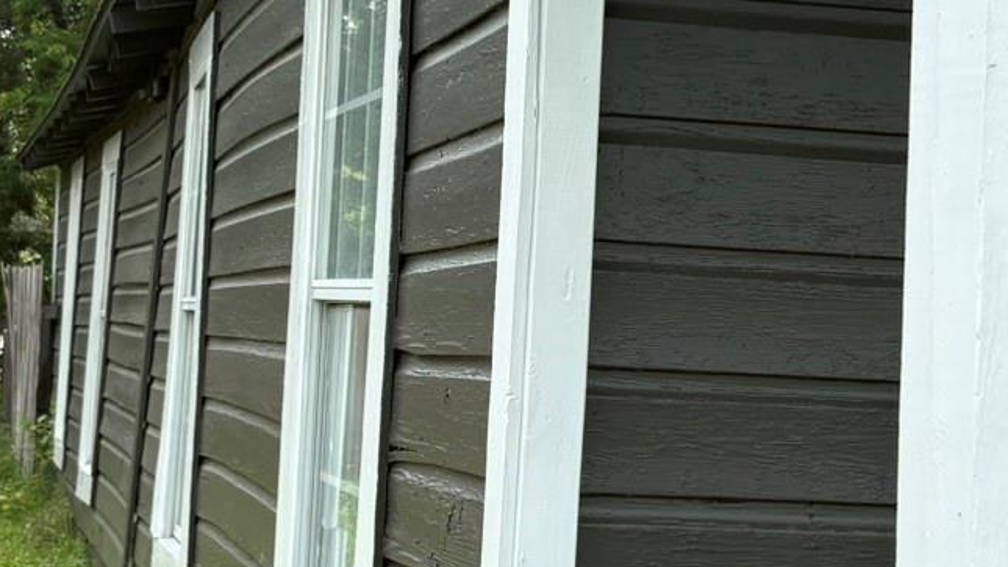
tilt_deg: +0.9
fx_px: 2406
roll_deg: -1.8
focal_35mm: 90
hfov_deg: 23.7
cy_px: 287
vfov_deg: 13.4
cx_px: 486
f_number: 1.6
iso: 50
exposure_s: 1/1587
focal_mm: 5.96
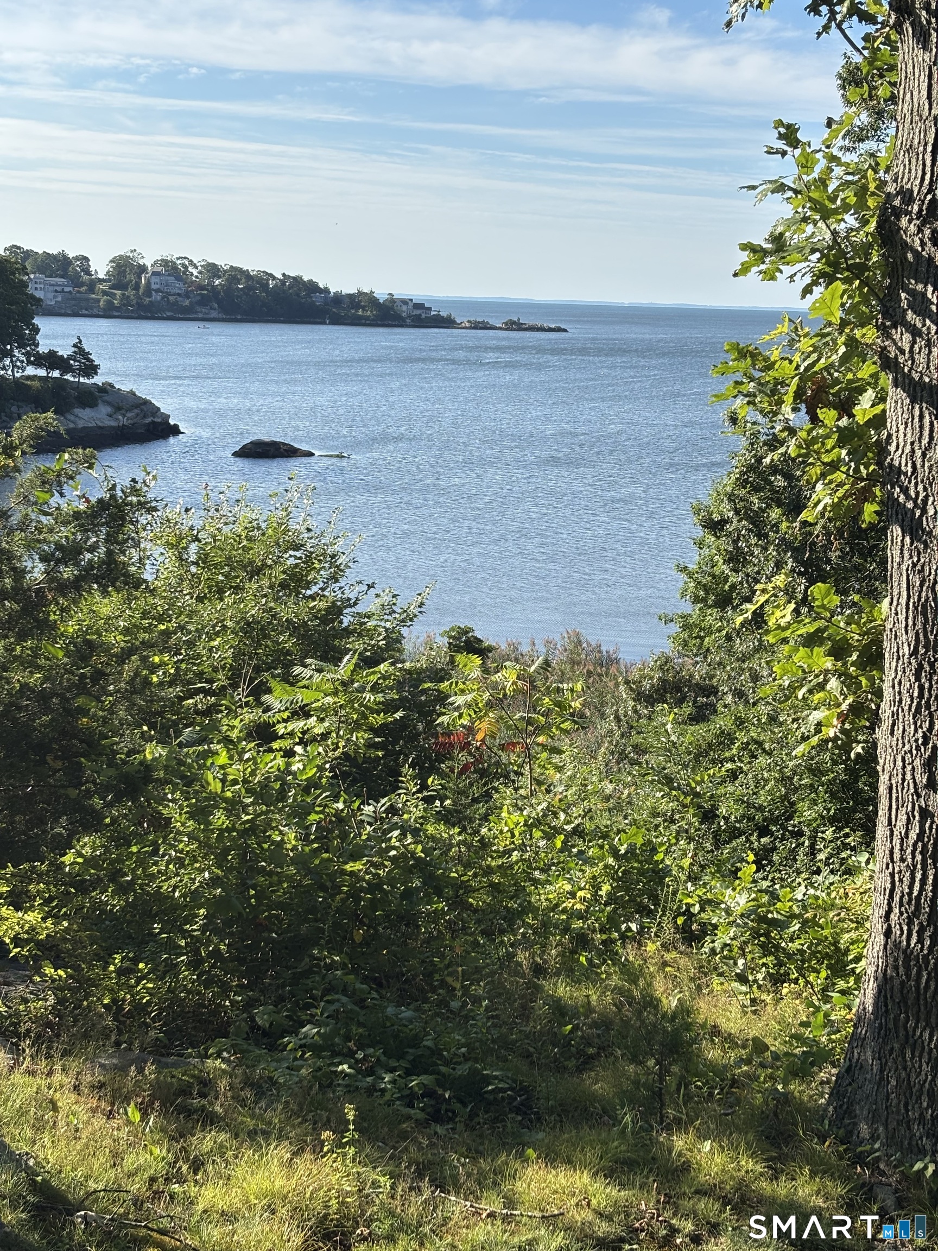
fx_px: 1879
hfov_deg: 28.0
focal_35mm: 52
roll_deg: -1.7
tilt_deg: -10.3
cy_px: 626
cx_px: 469
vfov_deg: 36.8
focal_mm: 5.96
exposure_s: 1/1751
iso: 32
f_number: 1.6
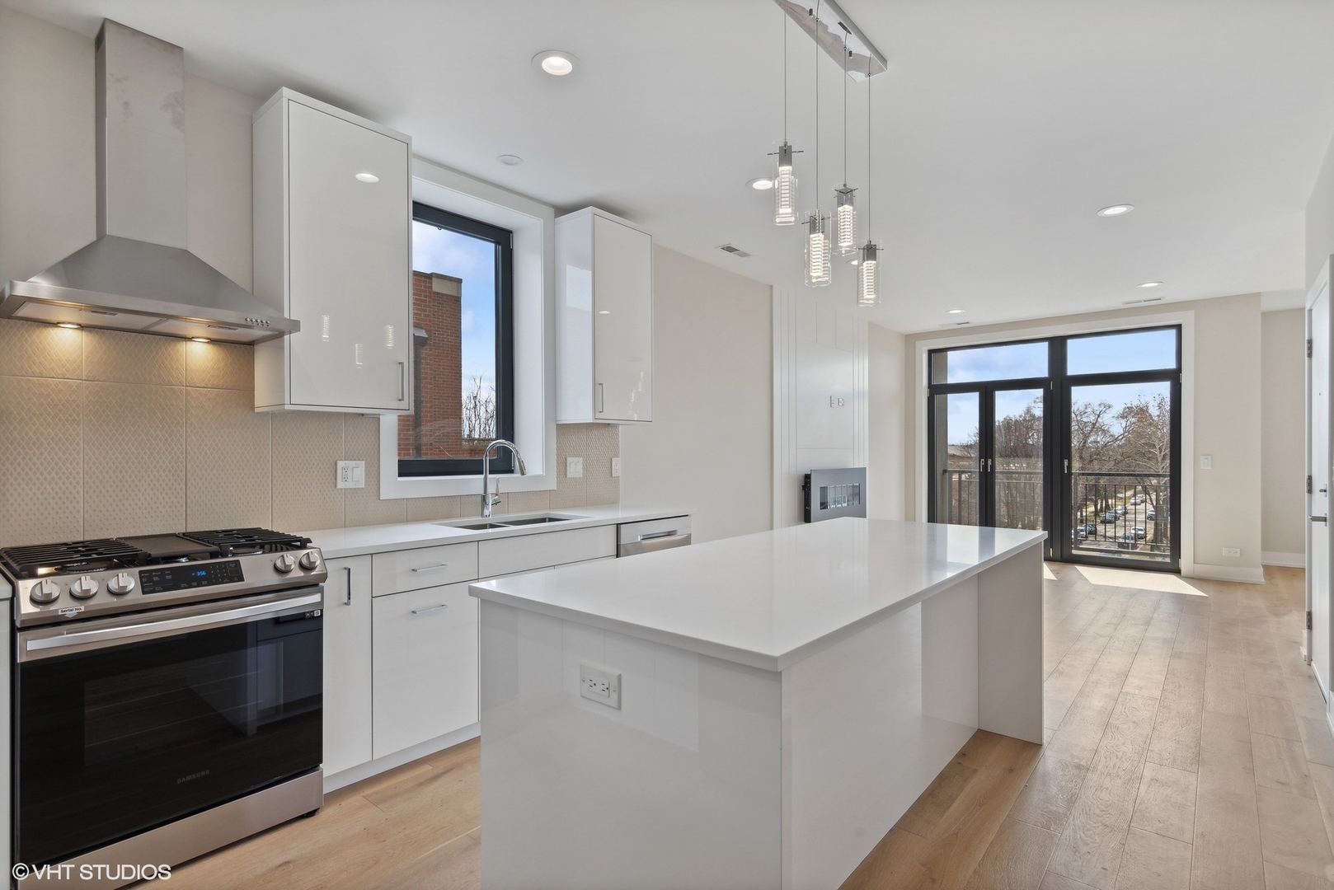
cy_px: 445
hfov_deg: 93.3
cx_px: 667
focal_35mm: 17
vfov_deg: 70.5
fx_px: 630
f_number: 8
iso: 200
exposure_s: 1/50
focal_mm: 17
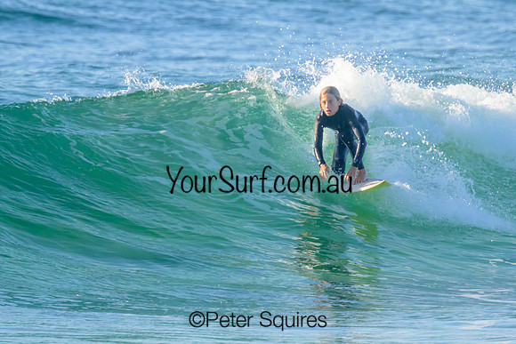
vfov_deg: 1.3
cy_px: 122
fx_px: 14803
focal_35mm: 1033
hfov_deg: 2.0
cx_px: 278
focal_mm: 800
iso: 1800
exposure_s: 1/2000
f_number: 11
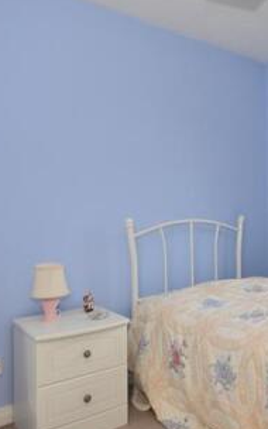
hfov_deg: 36.8
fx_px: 386
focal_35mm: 33
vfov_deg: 58.1
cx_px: 219
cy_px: 212
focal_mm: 10
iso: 400
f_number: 5.6
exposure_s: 1/100
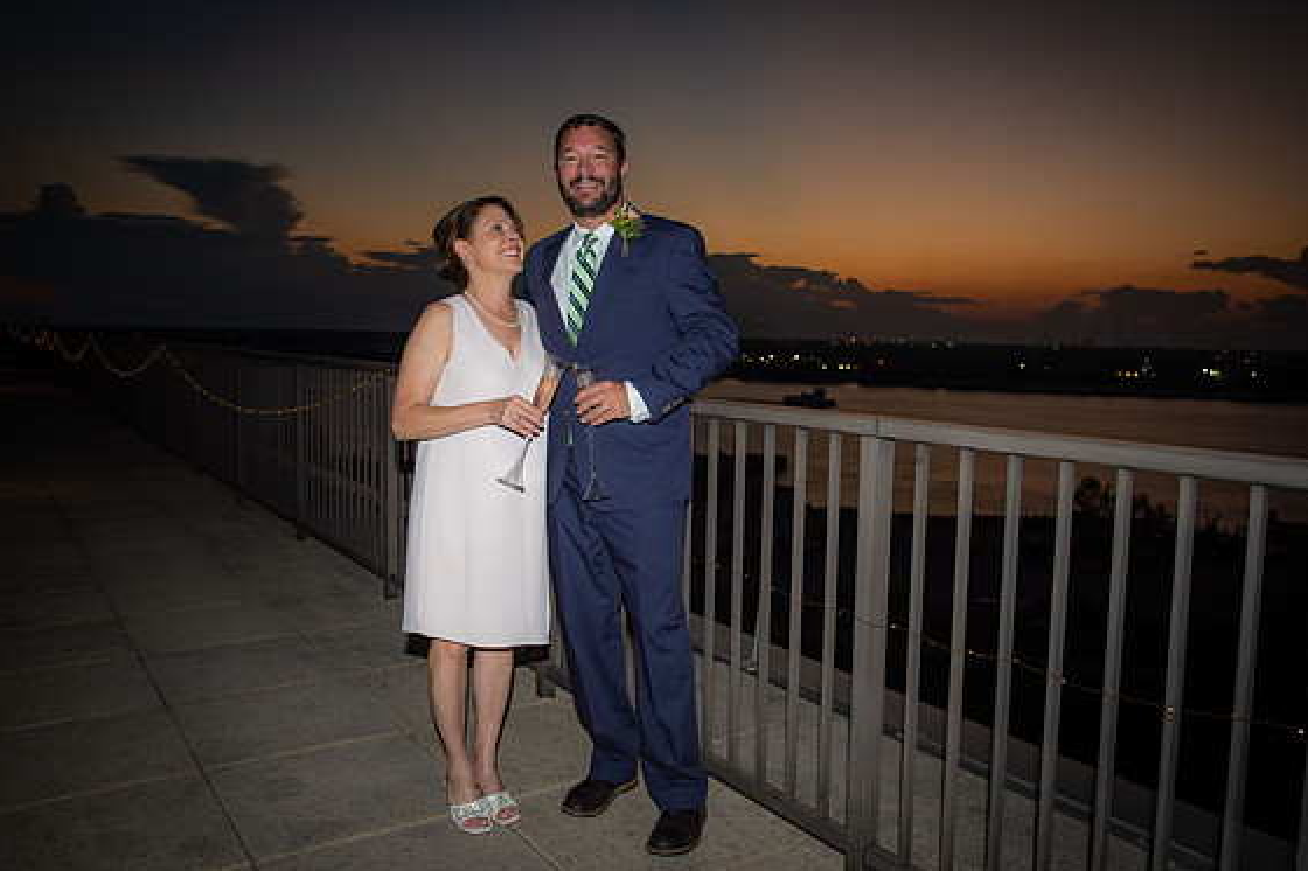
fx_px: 1053
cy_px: 427
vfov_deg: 44.9
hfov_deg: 63.7
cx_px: 656
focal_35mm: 29
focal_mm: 28
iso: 1000
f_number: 5
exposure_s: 1/250
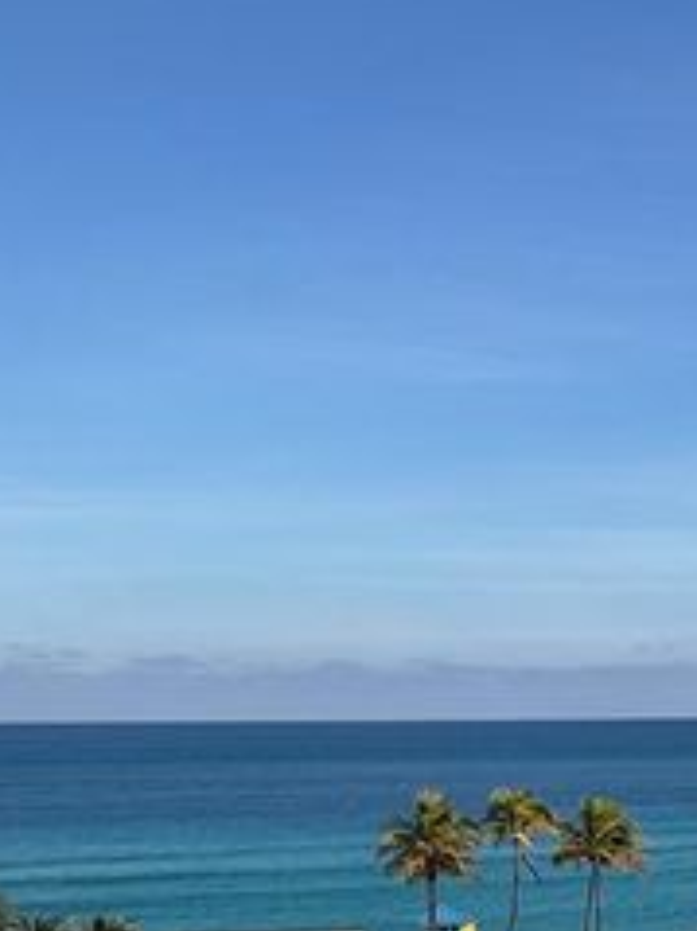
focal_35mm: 81
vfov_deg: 23.0
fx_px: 2177
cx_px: 806
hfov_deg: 17.5
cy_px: 960
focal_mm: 3
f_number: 1.8
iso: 16
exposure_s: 1/3125
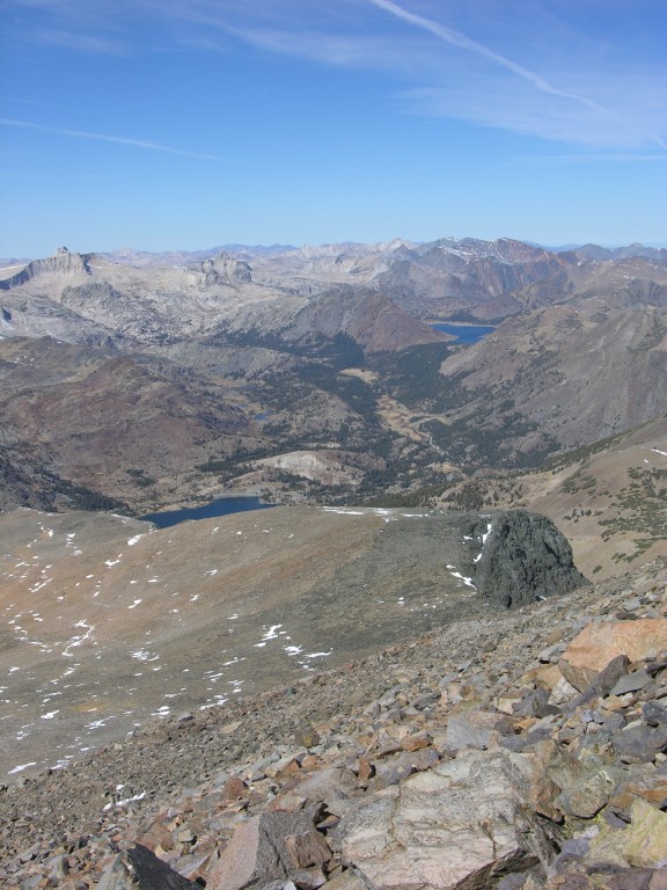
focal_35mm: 46
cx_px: 334
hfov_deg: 31.5
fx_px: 1182
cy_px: 445
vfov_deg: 41.2
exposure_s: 1/282
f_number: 6.7
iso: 50
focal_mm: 11.6
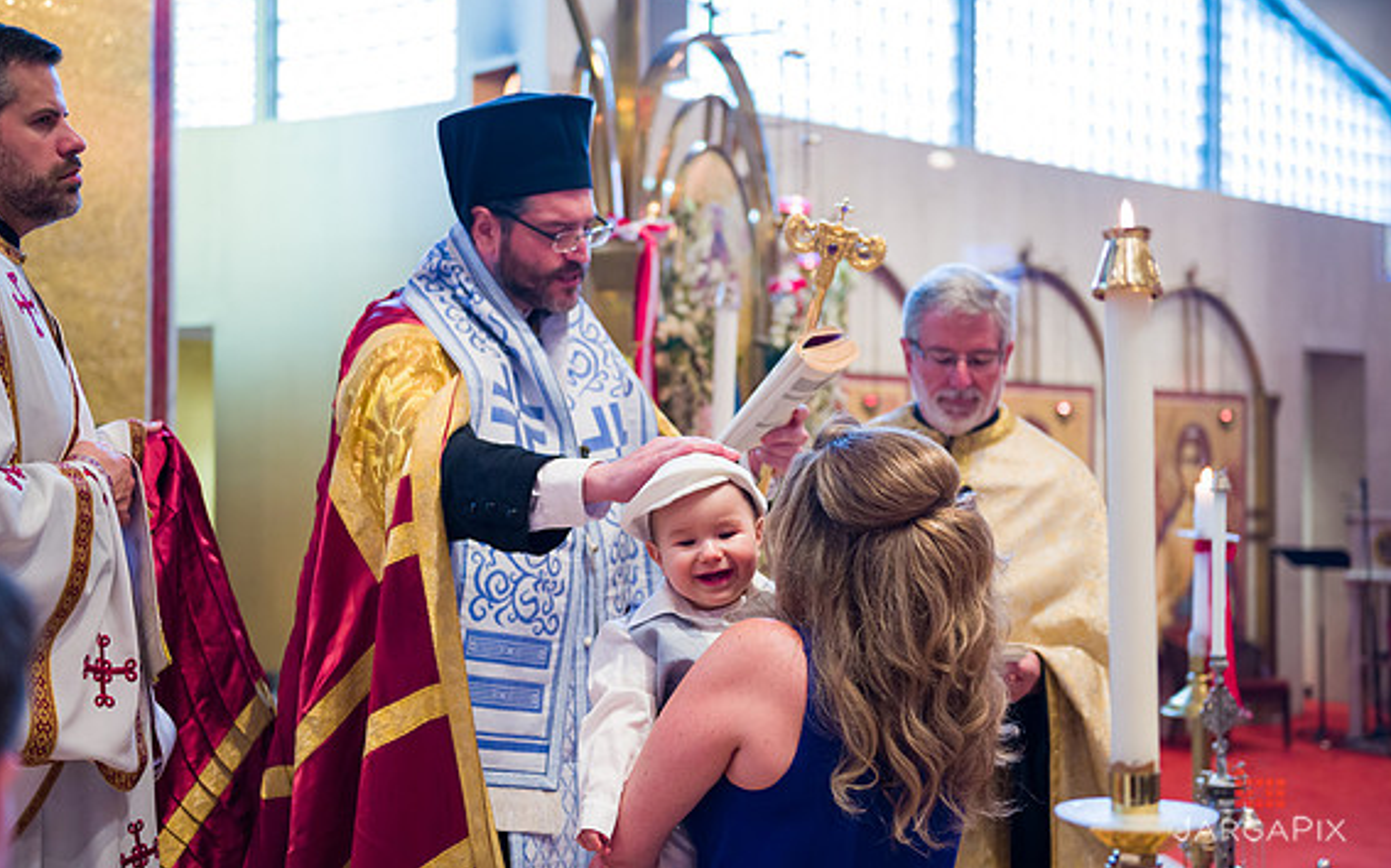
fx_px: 1895
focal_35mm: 50
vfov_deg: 25.8
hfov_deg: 40.3
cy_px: 422
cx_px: 697
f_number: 3.2
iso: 1600
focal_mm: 48
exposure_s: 1/125
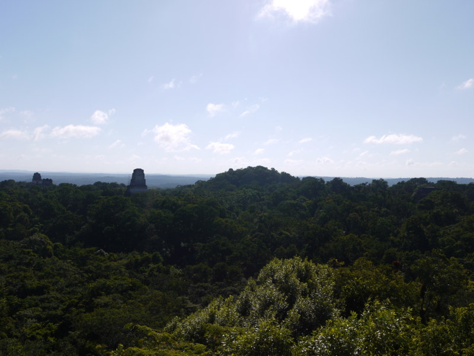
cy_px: 178
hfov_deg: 51.4
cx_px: 237
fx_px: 493
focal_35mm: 36
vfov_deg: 39.7
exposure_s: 1/640
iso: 100
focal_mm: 18
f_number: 9
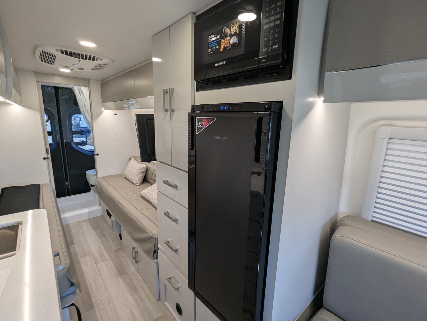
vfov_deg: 78.2
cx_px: 214
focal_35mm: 16
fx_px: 198
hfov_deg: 94.4
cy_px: 160
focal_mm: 2.35
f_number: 2.2
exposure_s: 1/161
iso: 129
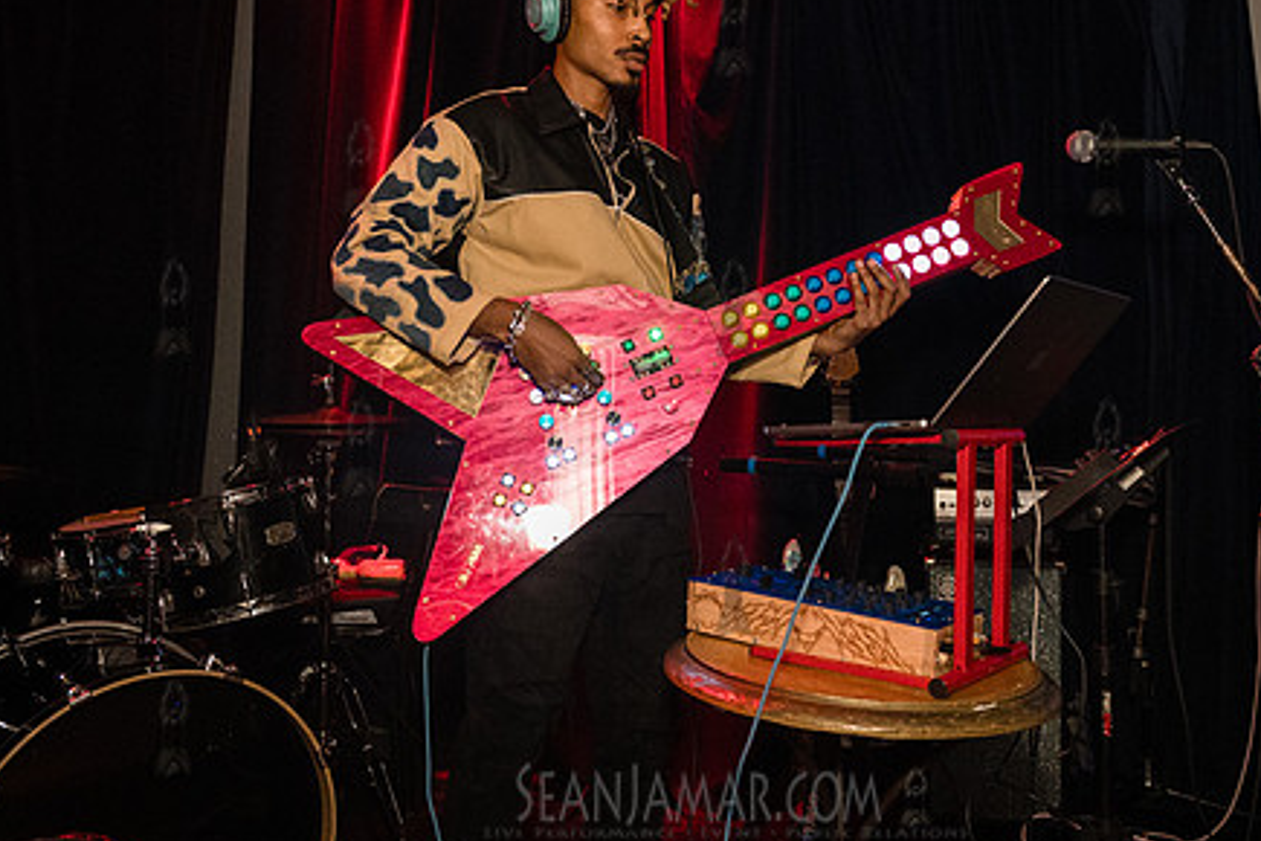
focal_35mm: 36
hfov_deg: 52.9
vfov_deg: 36.6
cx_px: 731
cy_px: 304
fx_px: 1261
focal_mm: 27
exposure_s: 1/320
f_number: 3.5
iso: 12800
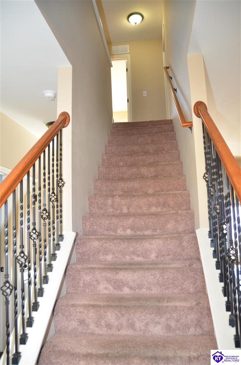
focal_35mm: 27
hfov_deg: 47.7
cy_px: 182
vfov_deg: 67.5
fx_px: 272
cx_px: 120
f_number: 4
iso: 800
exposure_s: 1/60
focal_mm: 18
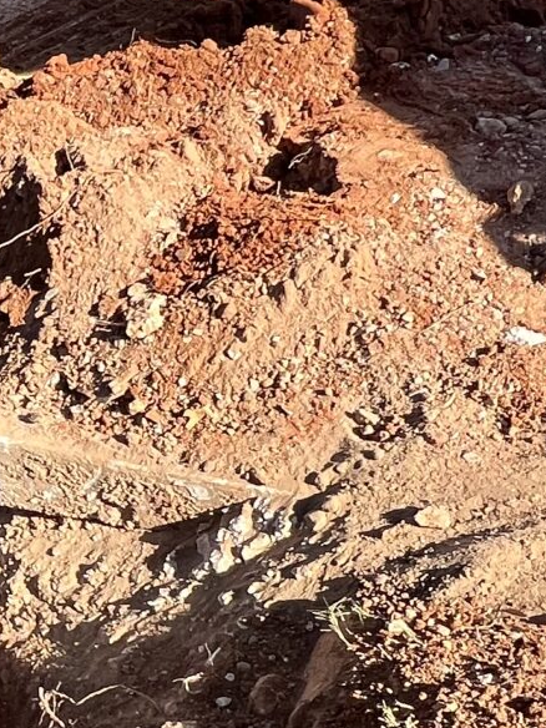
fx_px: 1199
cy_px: 540
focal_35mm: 57
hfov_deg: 20.5
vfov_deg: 33.2
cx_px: -353
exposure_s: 1/433
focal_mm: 1.57
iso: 32
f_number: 1.8
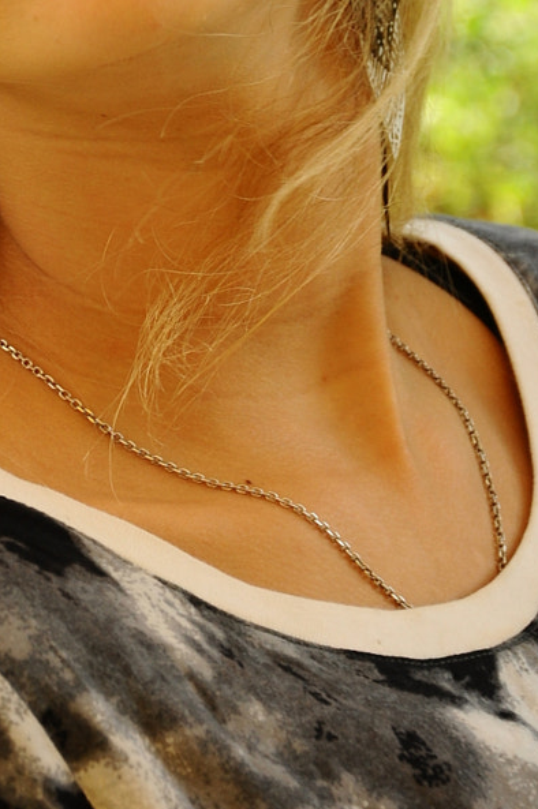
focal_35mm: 267
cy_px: 109
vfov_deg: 7.7
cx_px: -29
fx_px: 5999
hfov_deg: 5.1
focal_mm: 66
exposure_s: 1/125
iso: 200
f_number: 5.6
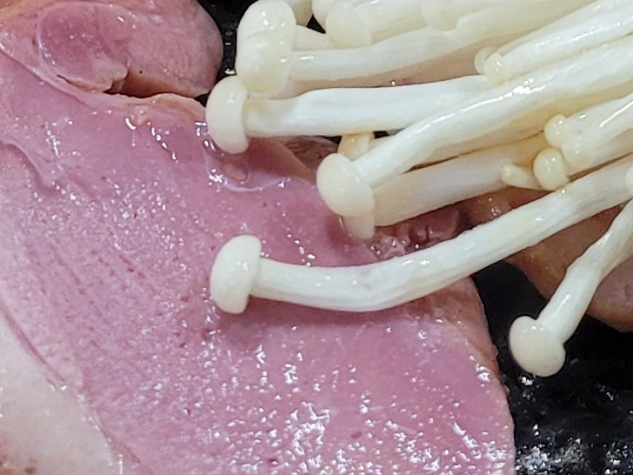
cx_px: 396
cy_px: -201
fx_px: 2633
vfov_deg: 10.0
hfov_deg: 13.7
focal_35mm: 144
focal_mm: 5.4
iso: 200
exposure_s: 1/120
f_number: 1.8
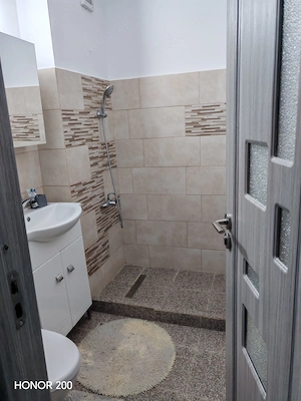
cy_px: 200
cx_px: 150
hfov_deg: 51.4
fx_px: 313
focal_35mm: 27
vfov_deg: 65.3
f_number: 1.95
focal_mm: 5.52
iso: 80
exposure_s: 1/100
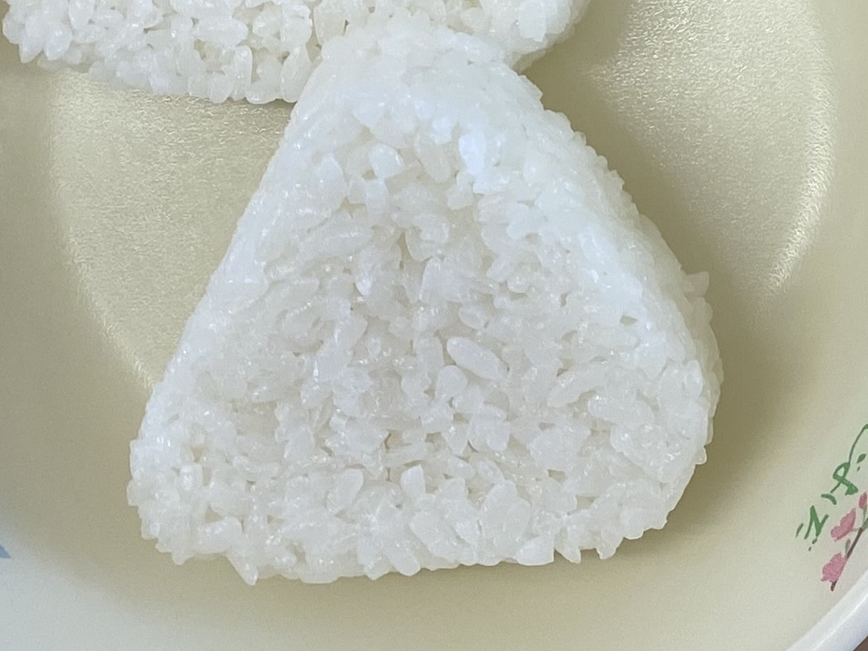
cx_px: 1155
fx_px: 2482
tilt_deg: -86.7
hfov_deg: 18.4
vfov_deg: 14.4
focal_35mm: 99
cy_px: -168
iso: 50
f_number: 1.8
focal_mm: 4.25
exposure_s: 1/100
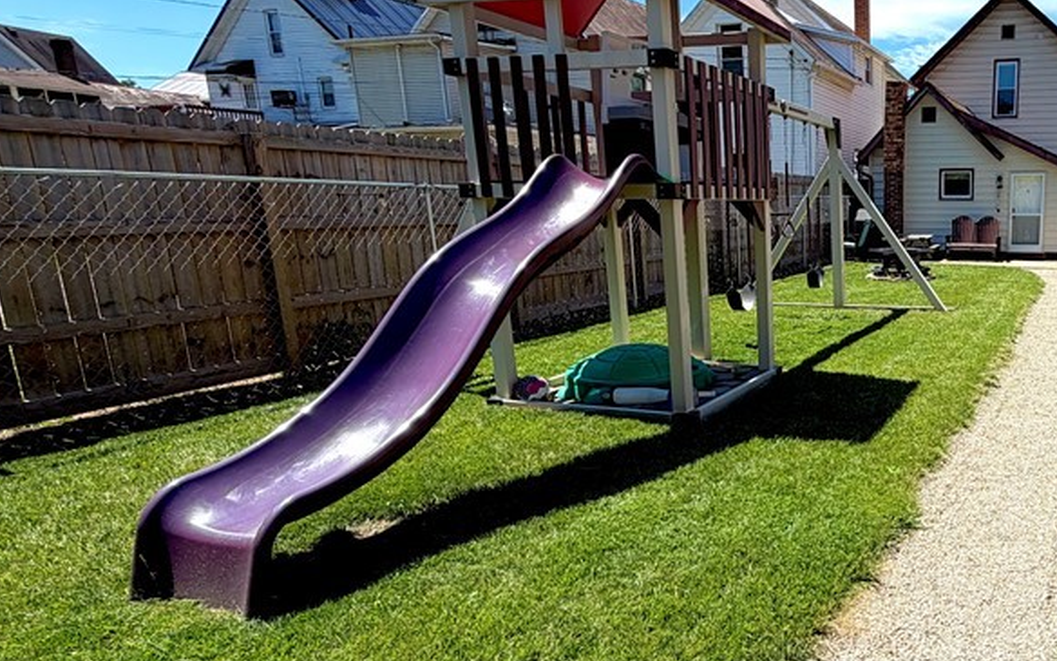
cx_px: 900
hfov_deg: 62.1
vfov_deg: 47.5
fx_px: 749
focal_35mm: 26
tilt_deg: -11.5
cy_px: 375
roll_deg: -0.3
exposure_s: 1/770
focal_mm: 2.22
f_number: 2.2
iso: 25
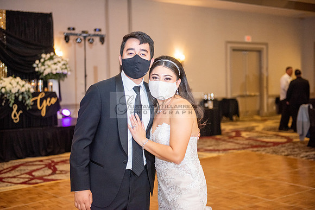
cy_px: 105
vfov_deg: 26.0
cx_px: 158
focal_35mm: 52
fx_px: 455
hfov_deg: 38.2
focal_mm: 52
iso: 1600
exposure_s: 1/250
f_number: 2.8
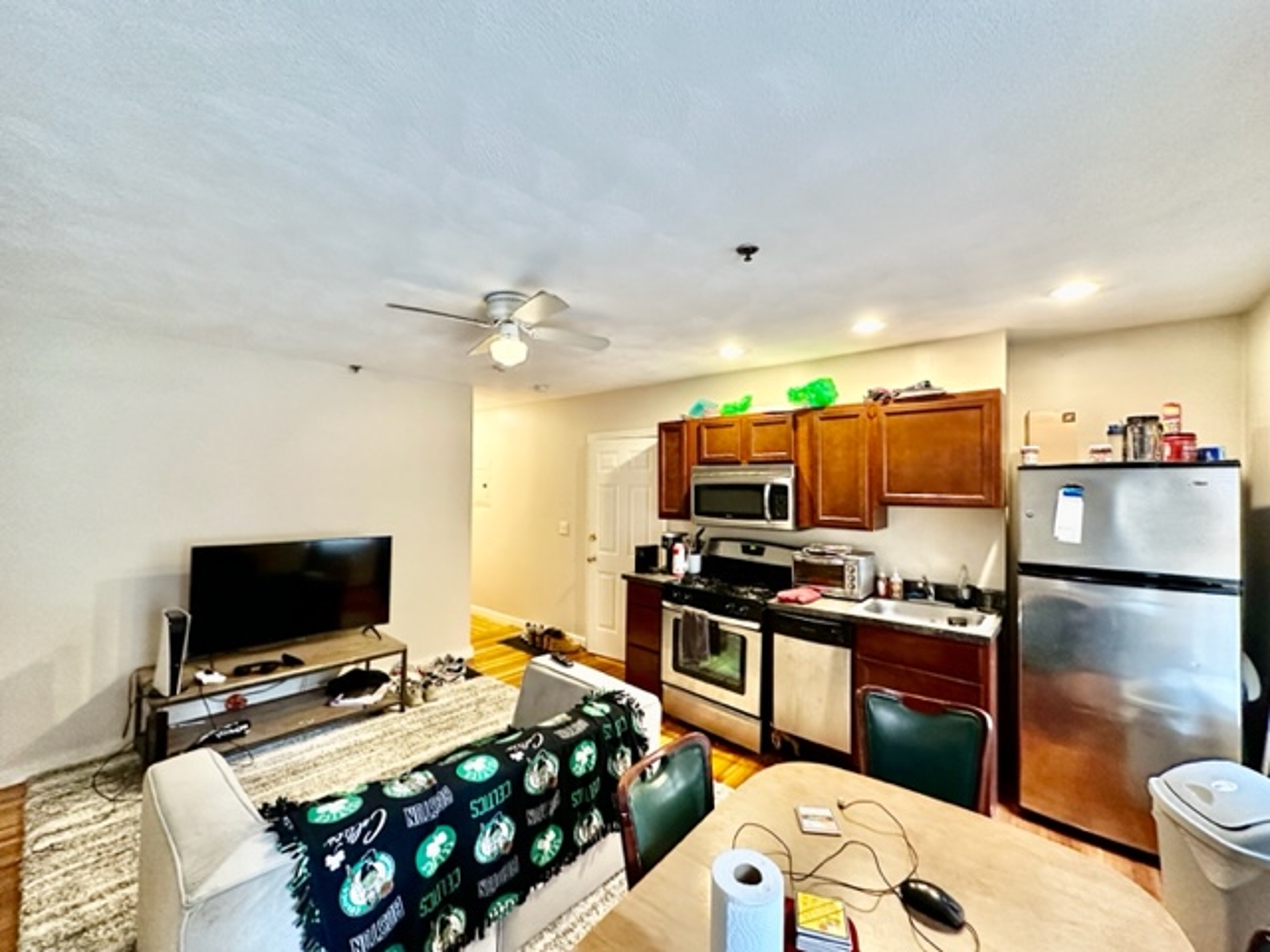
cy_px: 476
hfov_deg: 102.1
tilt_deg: -0.6
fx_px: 514
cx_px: 635
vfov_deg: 85.7
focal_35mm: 14
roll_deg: -0.5
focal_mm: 2.22
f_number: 2.2
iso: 640
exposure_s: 1/60
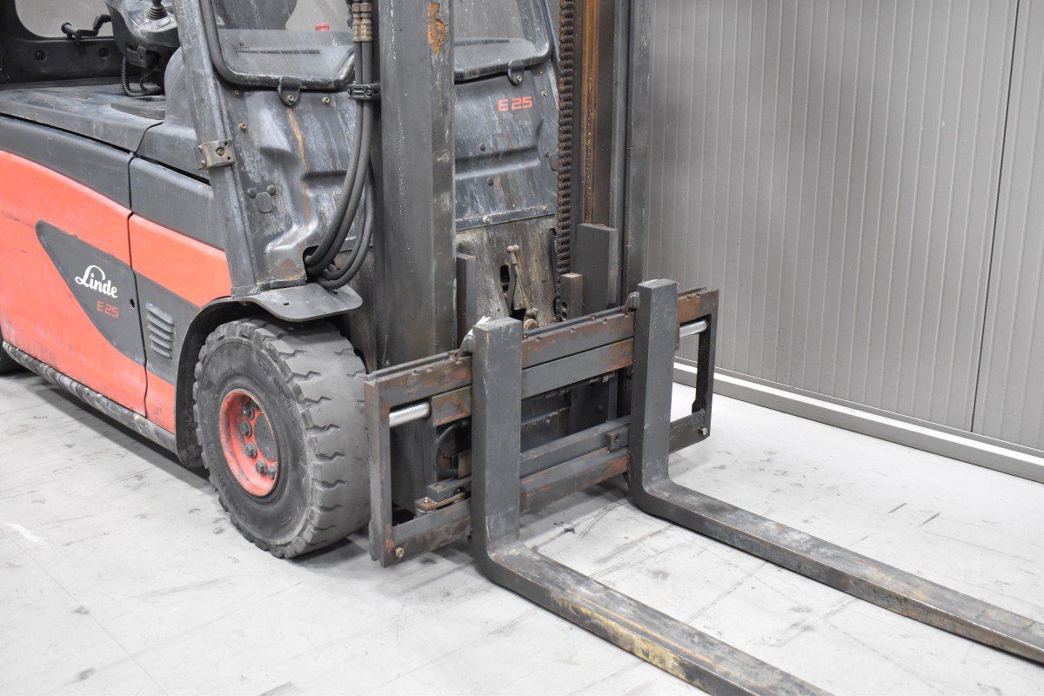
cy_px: 348
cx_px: 522
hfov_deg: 47.9
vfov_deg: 33.0
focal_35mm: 40
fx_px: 1174
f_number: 4.5
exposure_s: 1/25
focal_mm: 27
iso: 1600
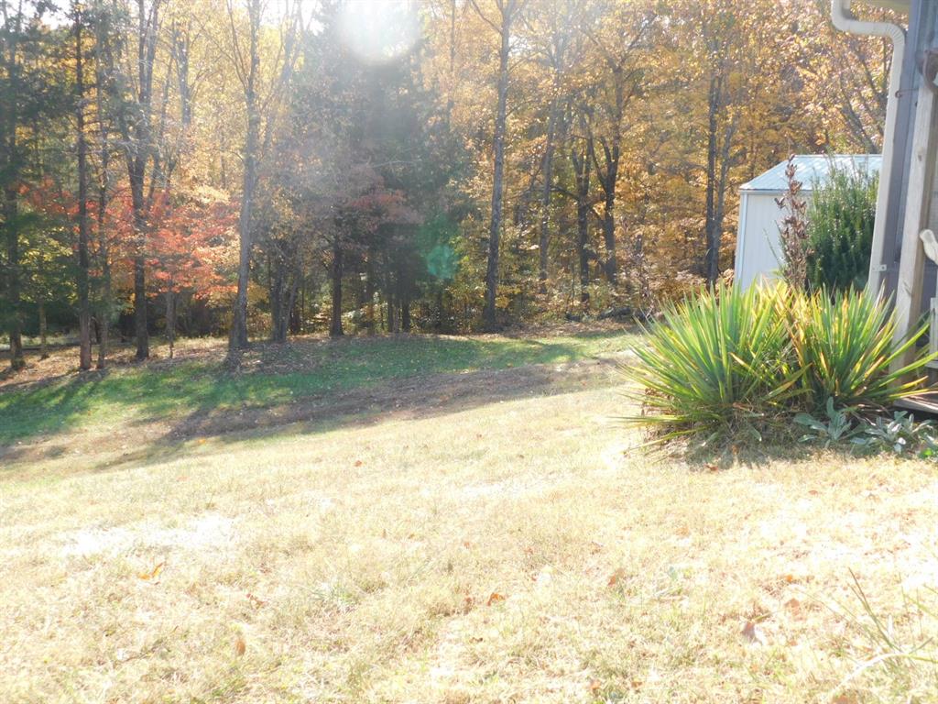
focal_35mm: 36
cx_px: 469
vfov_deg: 39.7
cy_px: 352
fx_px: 976
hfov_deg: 51.4
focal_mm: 6.3
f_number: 3.5
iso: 125
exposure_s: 1/200
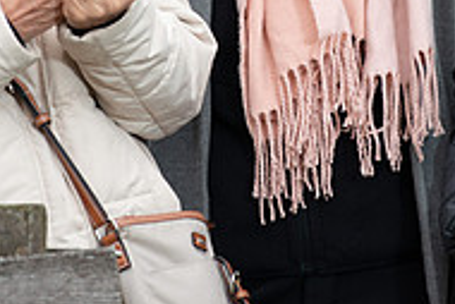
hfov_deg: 3.4
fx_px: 7703
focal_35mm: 609
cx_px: 271
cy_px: -121
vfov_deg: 2.3
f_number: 5
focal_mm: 200
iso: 800
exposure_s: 1/250
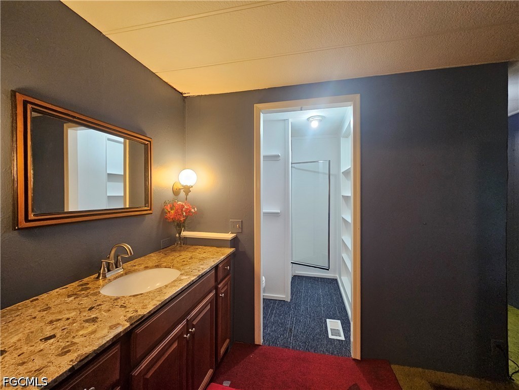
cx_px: 260
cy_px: 195
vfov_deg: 89.9
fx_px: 195
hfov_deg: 106.2
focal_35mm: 13
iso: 250
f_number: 2.2
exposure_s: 1/60
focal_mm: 2.2
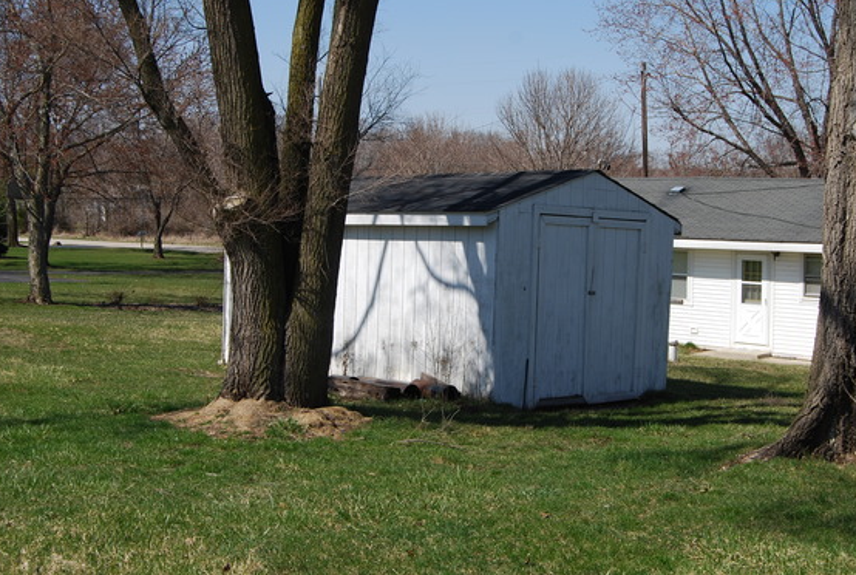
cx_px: 471
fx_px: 1239
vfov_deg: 26.1
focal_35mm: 52
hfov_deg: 38.1
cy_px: 264
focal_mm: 30
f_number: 8
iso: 100
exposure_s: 1/250
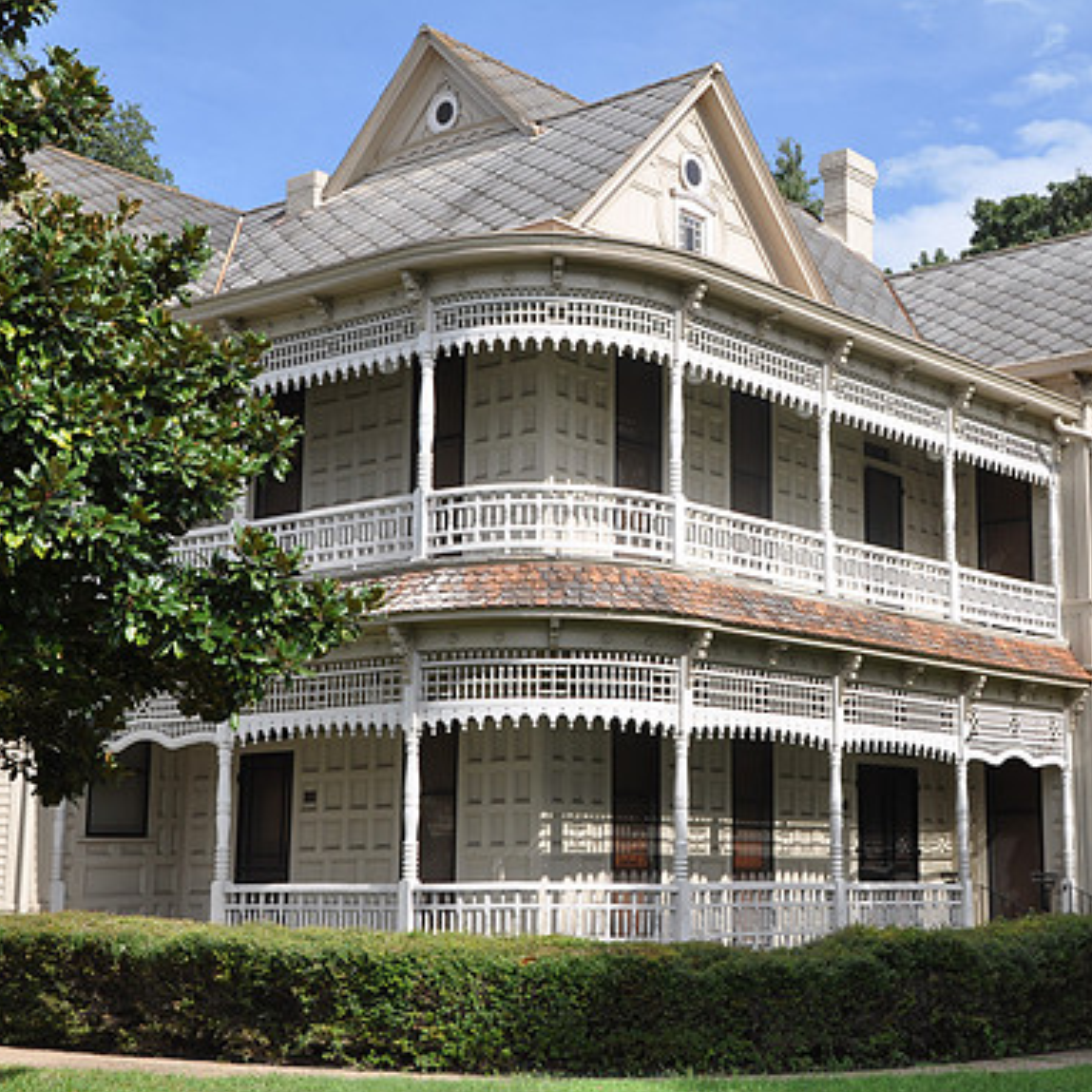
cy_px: 546
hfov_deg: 31.4
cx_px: 716
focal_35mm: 54
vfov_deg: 31.6
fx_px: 1927
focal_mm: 28
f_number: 11
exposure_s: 1/125
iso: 200
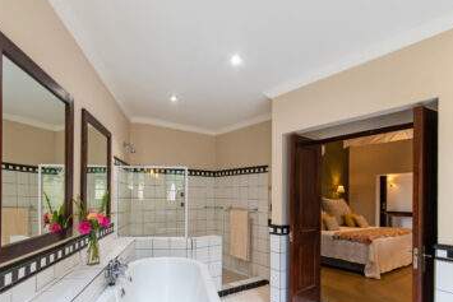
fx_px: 239
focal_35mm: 19
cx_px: 198
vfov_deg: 64.0
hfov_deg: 86.4
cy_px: 181
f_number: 5
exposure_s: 1/50
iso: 640
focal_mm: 10
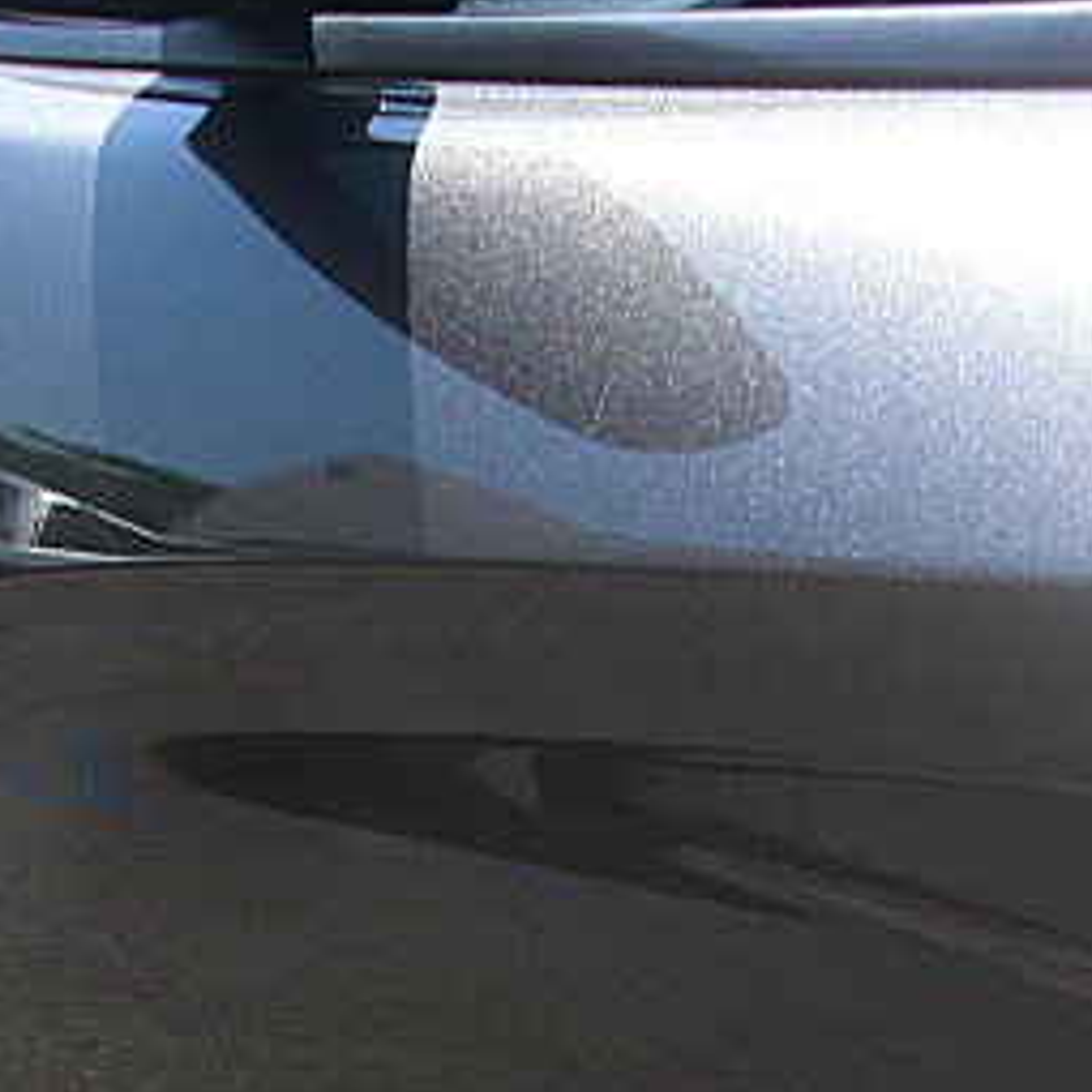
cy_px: 1002
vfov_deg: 21.1
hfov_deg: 20.8
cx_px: -39
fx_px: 2855
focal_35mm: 80
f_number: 2.8
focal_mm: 6.3
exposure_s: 1/400
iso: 50
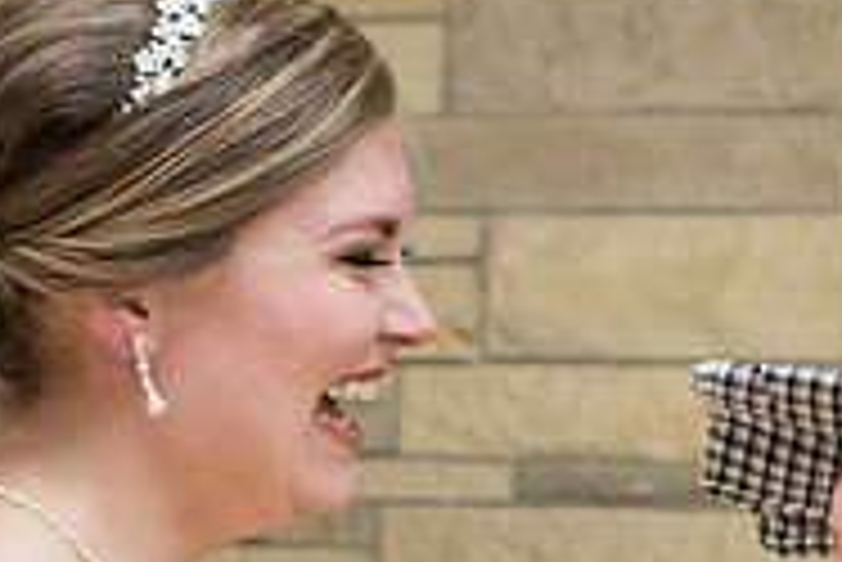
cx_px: 969
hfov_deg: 15.8
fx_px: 2926
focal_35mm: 125
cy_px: 454
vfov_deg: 11.0
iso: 640
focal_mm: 35
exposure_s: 1/200
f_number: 4.5
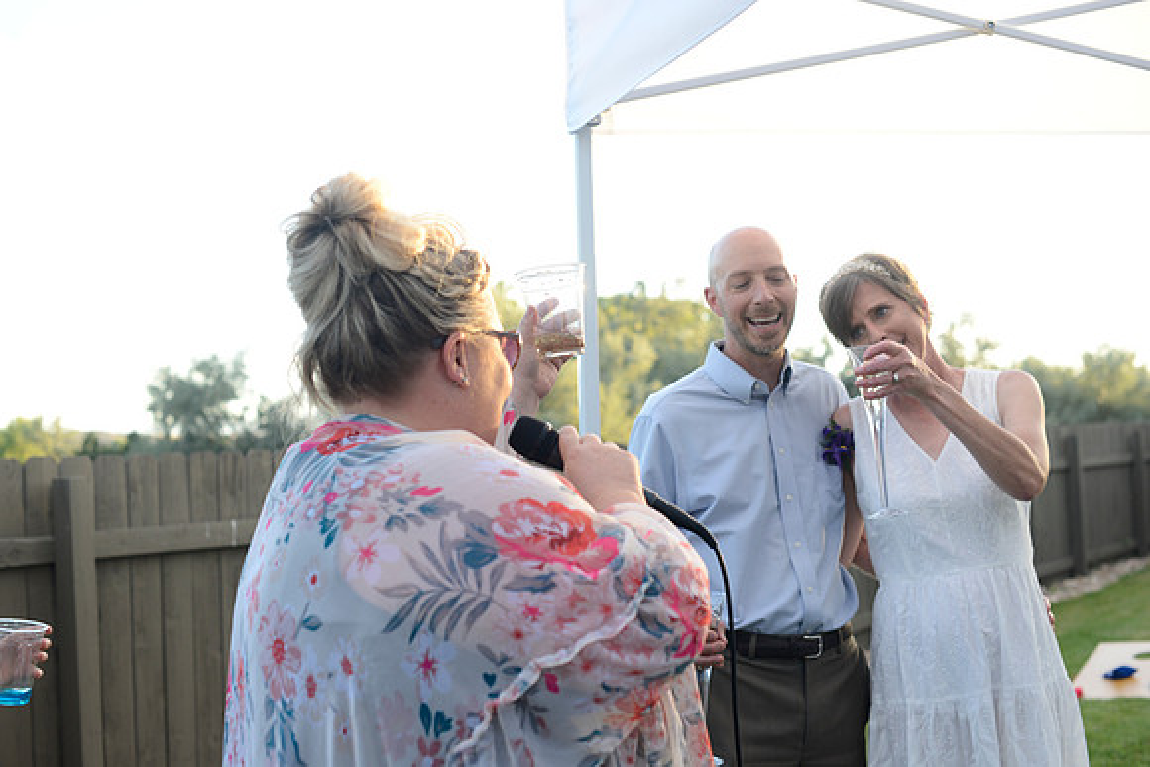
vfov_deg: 27.0
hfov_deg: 39.6
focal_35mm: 50
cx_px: 575
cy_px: 384
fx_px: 1598
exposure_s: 1/250
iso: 400
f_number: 4.5
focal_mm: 50
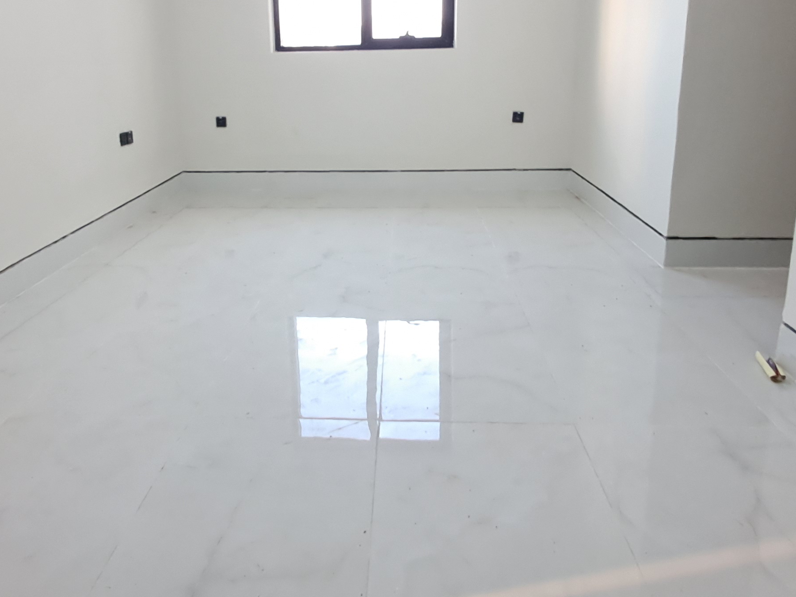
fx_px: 667
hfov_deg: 61.5
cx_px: 358
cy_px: 199
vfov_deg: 47.5
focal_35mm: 29
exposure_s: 1/25
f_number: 2.2
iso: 250
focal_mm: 1.64
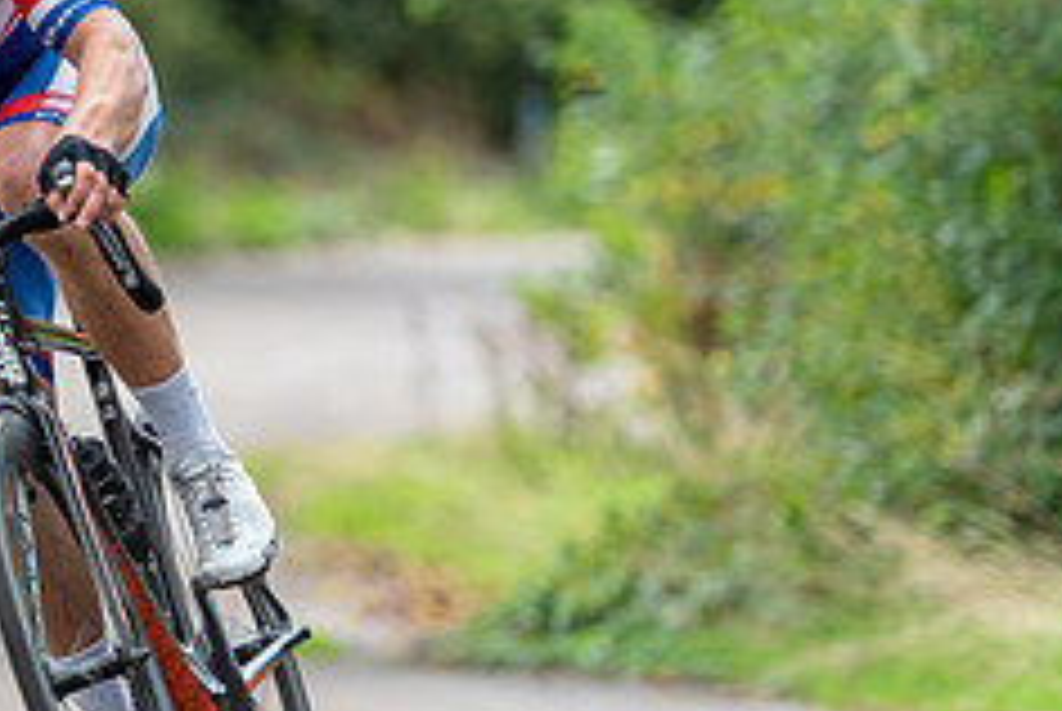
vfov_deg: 3.3
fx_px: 12317
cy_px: 70
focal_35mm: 417
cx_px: -194
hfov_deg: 4.9
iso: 250
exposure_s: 1/320
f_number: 2.8
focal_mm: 170
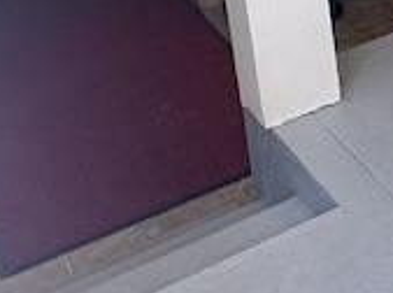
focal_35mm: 85
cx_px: 837
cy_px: -246
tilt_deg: -11.0
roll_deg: +1.1
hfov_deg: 16.2
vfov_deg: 14.9
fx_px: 963
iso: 80
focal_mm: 2.22
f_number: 2.2
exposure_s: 1/120
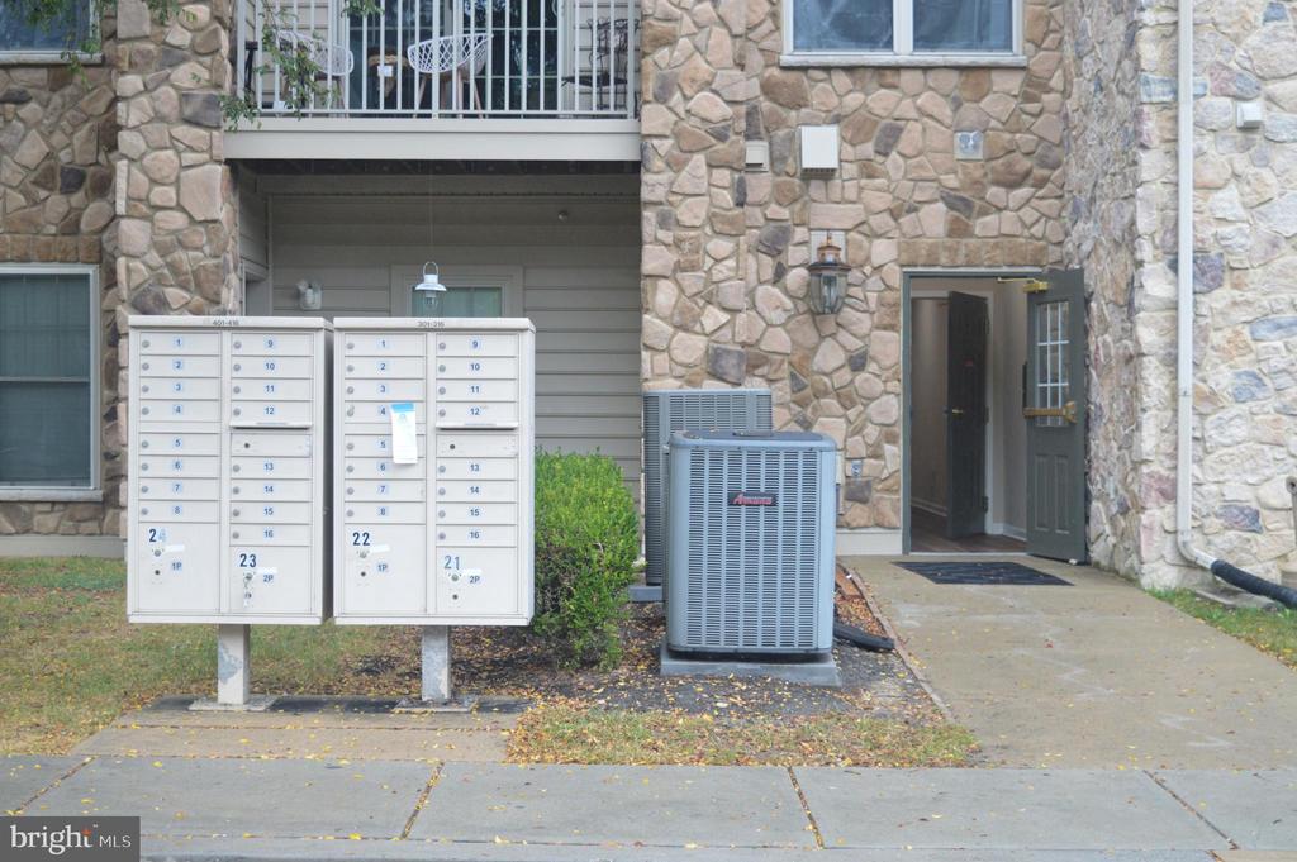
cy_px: 431
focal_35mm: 57
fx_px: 2052
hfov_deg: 35.1
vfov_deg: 23.7
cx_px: 648
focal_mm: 38
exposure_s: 1/125
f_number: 5.6
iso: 800
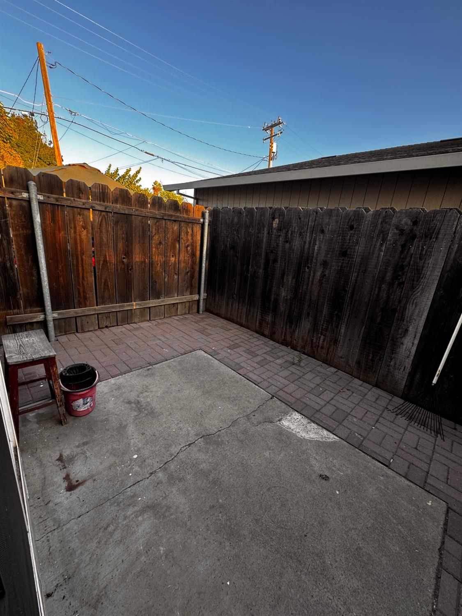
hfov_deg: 85.7
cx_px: 231
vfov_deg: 102.1
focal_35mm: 14
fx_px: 249
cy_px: 308
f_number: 2.2
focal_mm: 2.22
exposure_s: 1/99
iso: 64
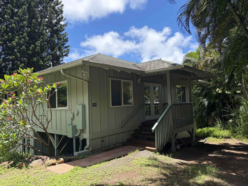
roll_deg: +2.5
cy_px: 93
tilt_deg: +3.8
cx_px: 124
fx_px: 186
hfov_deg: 67.3
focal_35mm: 26
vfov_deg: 53.1
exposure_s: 1/2012
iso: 64
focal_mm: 5.96
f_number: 1.6
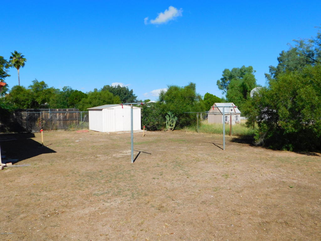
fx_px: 260
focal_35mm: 28
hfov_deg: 63.4
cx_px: 160
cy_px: 120
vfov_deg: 49.7
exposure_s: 1/640
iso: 125
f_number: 6.4
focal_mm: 4.9
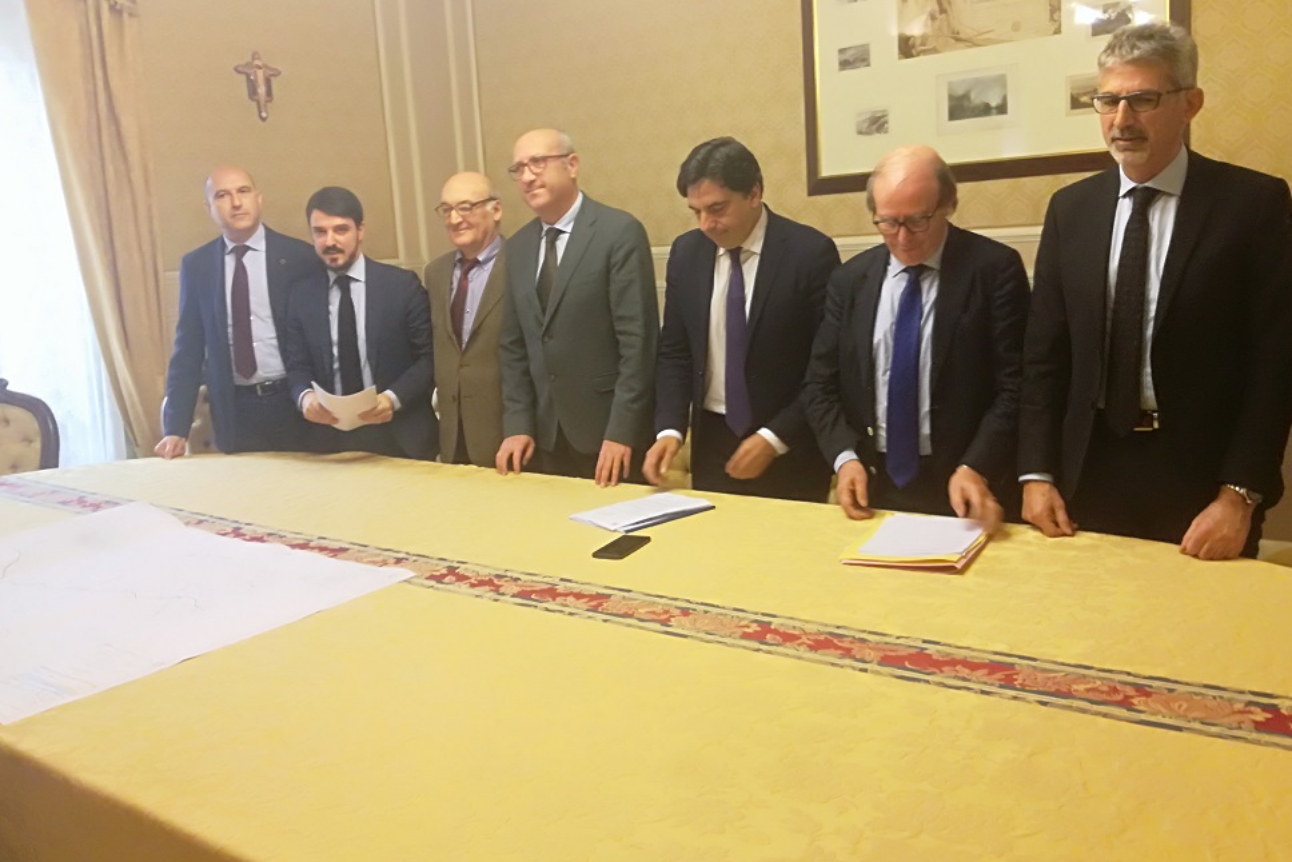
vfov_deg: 45.0
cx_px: 657
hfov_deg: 63.6
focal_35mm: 29
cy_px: 406
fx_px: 1041
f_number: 2
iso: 200
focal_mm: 3.79
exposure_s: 1/33.3
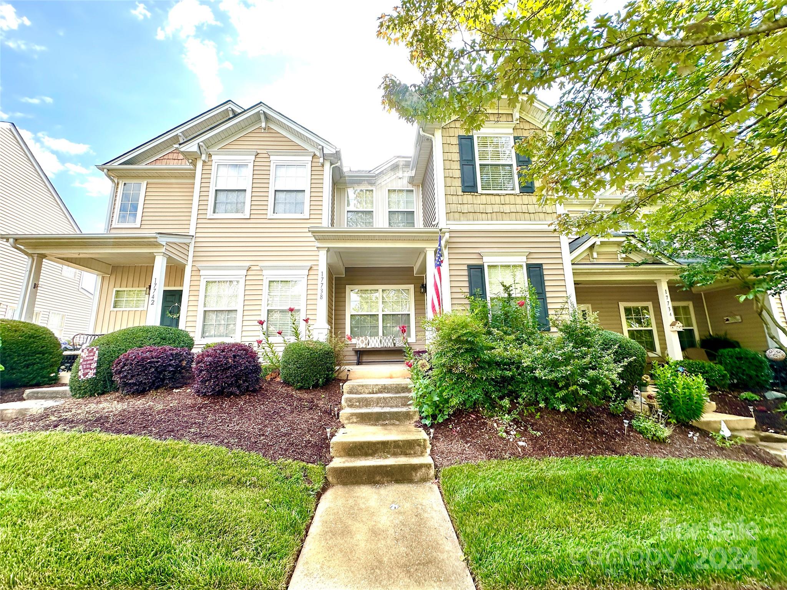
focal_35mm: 14
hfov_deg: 102.1
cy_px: 295
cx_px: 394
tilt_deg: +11.2
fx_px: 318
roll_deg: +0.6
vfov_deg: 85.7
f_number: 2.2
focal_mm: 2.22
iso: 40
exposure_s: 1/266
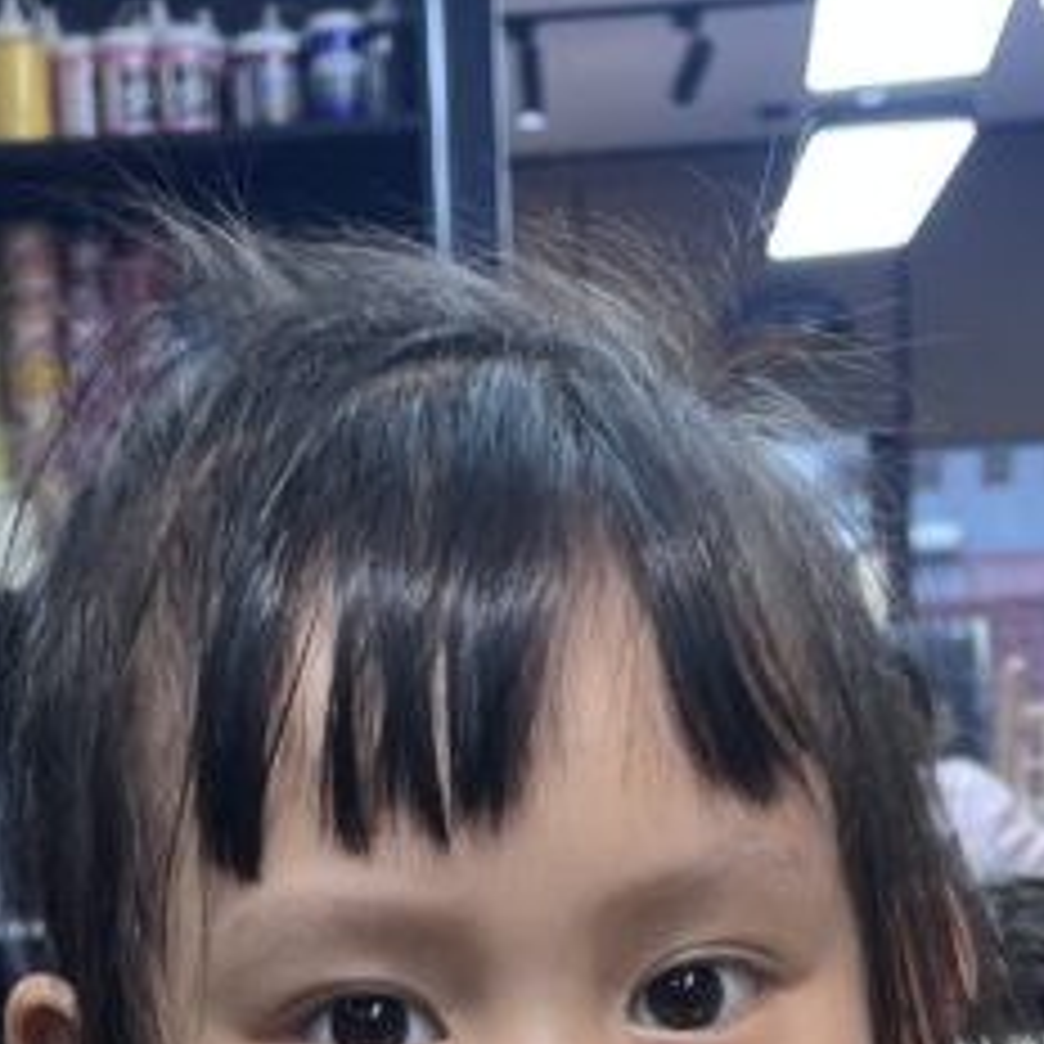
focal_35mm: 99
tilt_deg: -12.6
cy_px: 1593
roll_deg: +2.5
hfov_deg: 17.6
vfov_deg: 16.0
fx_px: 3378
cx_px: 436
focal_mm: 5.1
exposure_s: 1/100
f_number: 1.6
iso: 50
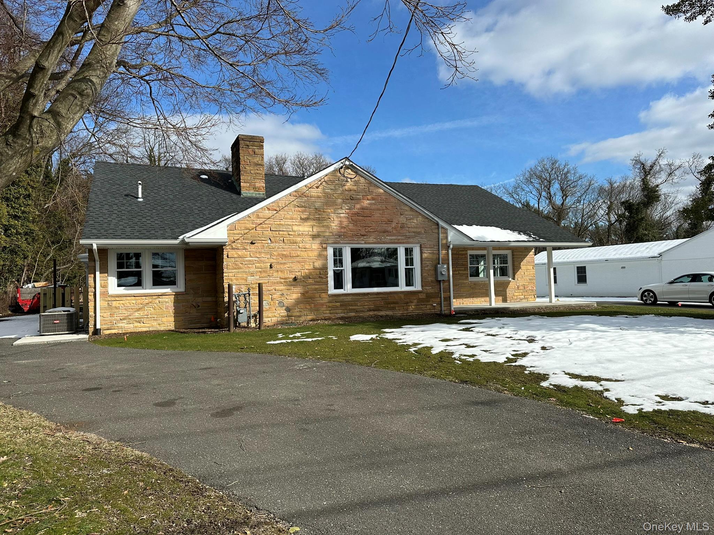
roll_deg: +2.0
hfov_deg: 71.6
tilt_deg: +1.8
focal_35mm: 24
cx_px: 357
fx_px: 495
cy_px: 268
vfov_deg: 56.8
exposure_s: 1/5848
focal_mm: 6.86
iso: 80
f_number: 1.78
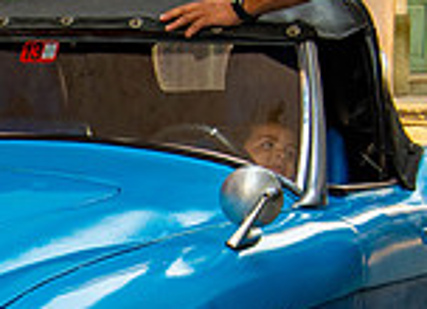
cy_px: 332
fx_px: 1596
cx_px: -32
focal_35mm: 131
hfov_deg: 14.9
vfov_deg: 10.9
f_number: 11
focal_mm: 32
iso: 800
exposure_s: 1/30
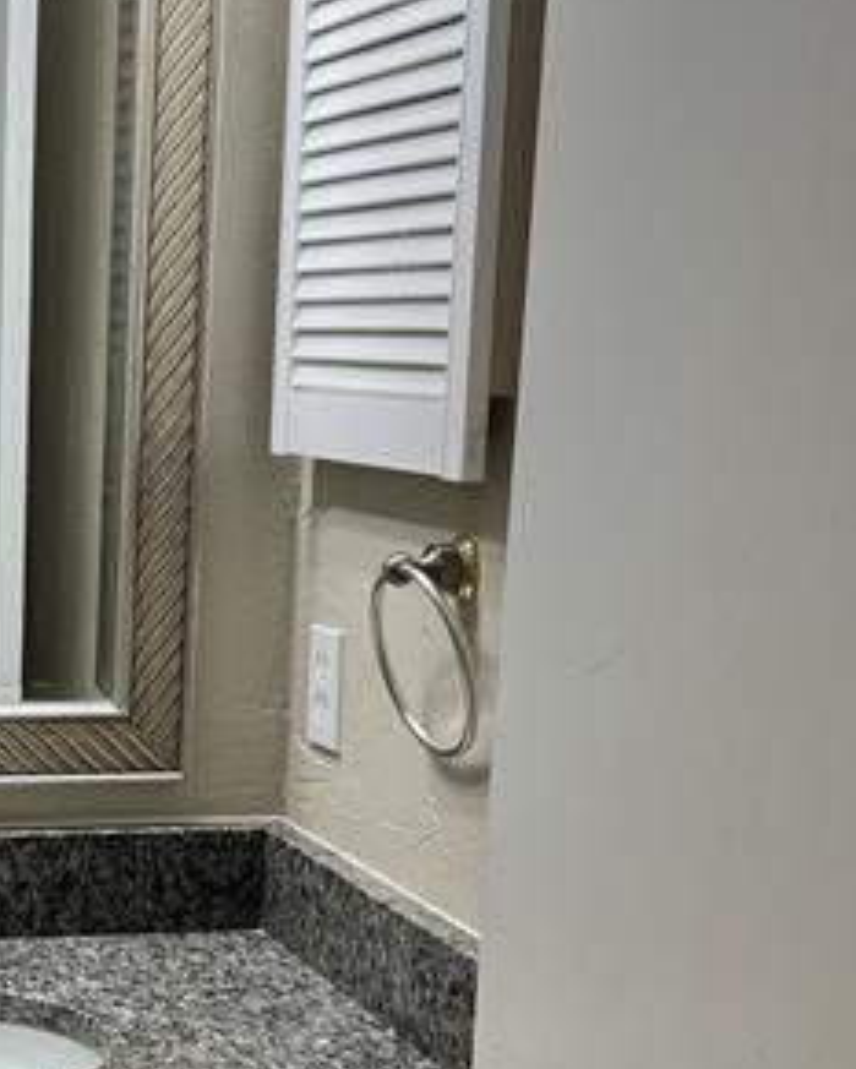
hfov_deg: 22.1
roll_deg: -0.3
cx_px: 37
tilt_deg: -9.2
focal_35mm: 67
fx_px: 2121
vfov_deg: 28.1
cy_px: 738
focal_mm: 5.7
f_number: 1.5
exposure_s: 1/120
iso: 80
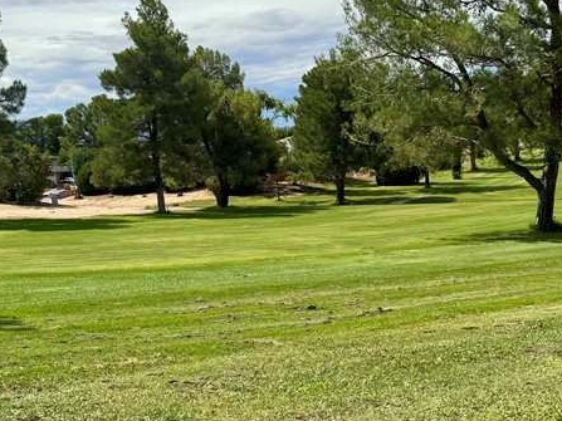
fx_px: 893
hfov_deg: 34.9
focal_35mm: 55
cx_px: 324
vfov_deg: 26.4
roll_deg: +2.1
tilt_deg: -10.1
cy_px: 287
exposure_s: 1/6410
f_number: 1.78
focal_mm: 6.76
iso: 80
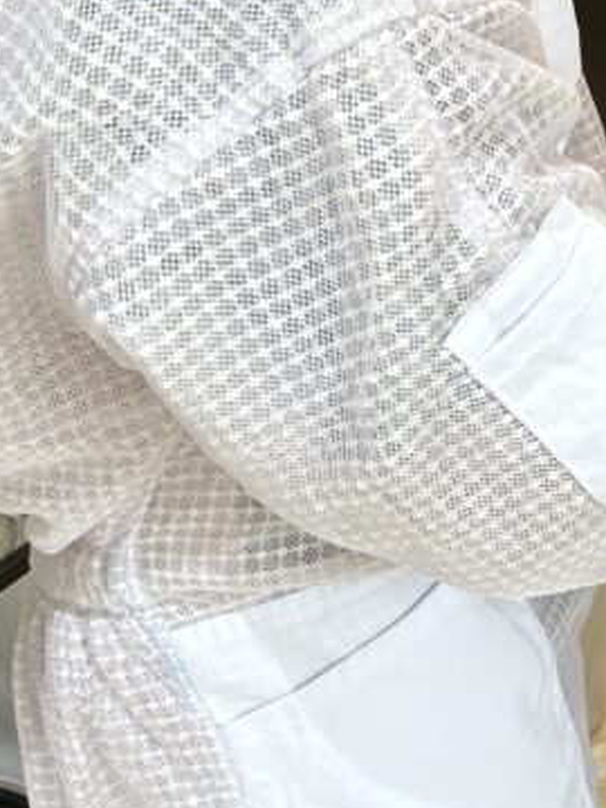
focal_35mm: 74
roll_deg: +3.3
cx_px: 844
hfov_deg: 18.2
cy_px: -25
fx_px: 1727
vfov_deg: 24.9
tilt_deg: -15.9
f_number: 1.5
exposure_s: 1/50
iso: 80
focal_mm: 5.7
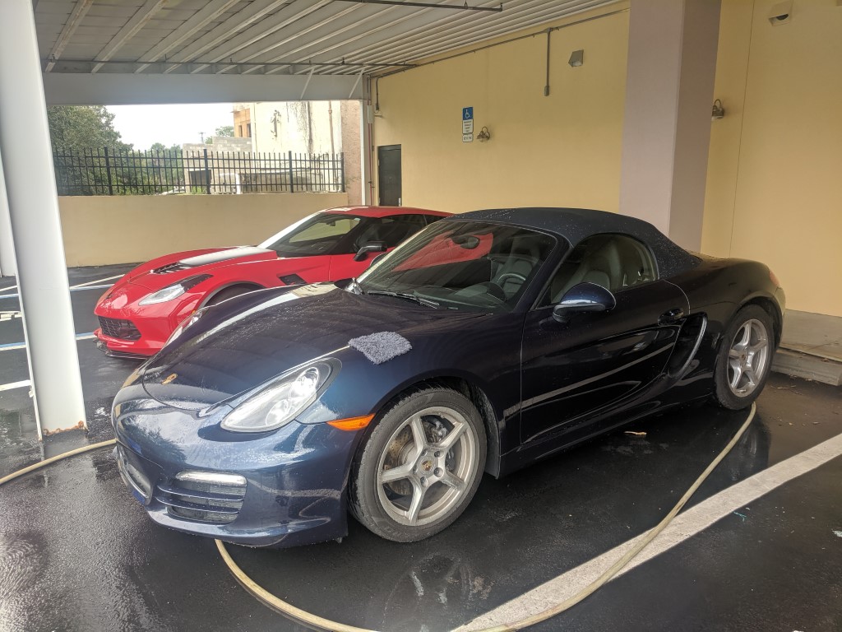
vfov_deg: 53.1
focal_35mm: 26
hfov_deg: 67.3
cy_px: 316
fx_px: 632
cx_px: 421
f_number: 2
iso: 48
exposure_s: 1/352
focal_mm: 4.67
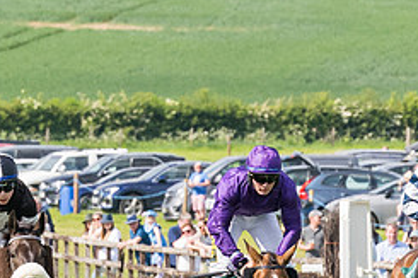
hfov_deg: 2.5
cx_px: 348
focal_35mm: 823
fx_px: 9549
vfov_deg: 1.7
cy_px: 286
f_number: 5
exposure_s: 1/2000
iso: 400
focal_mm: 135
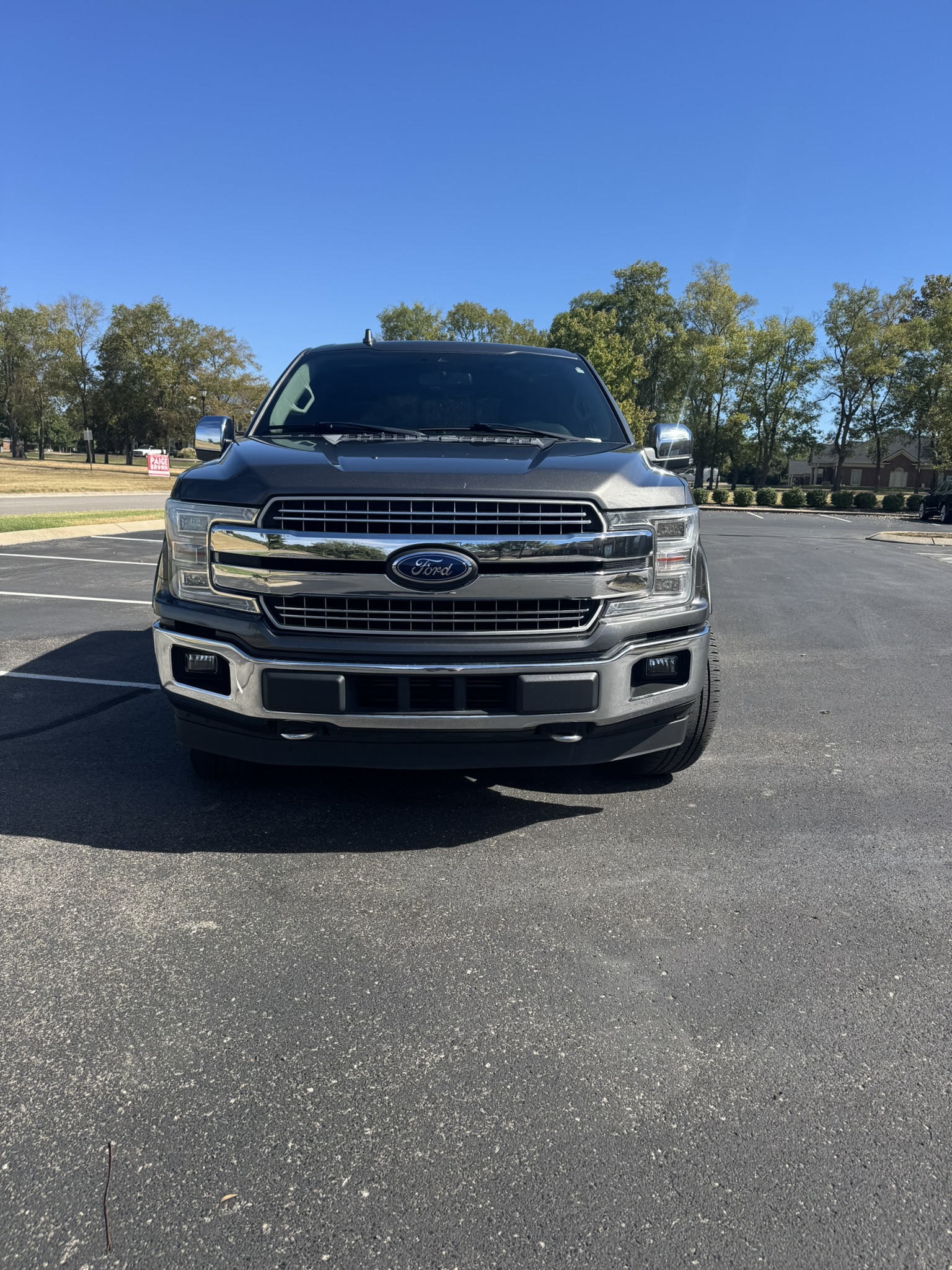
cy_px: 635
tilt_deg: -10.0
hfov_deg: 56.8
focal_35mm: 24
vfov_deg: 71.6
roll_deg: -2.8
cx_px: 476
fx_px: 880
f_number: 1.78
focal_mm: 6.76
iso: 80
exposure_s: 1/2833
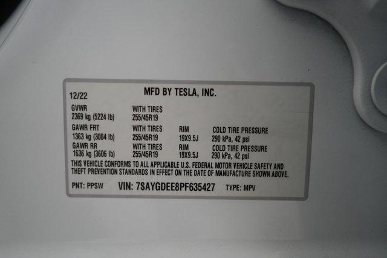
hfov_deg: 65.5
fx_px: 301
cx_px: 194
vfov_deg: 46.4
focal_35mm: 28
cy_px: 129
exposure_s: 1/60
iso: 1600
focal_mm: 28
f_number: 3.2
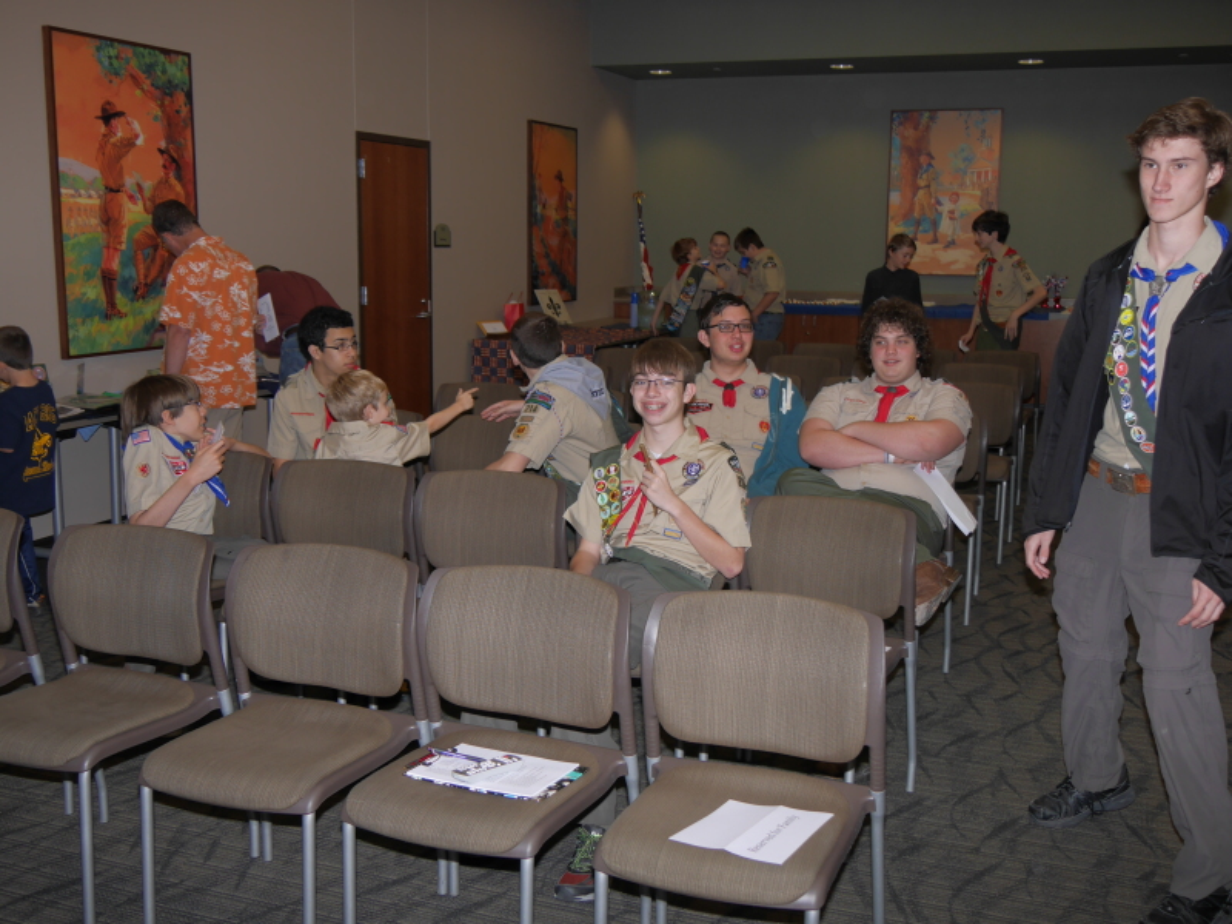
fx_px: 1352
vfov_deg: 37.7
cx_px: 616
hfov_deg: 49.0
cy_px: 462
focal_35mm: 38
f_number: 3.8
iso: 200
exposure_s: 1/125
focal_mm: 19
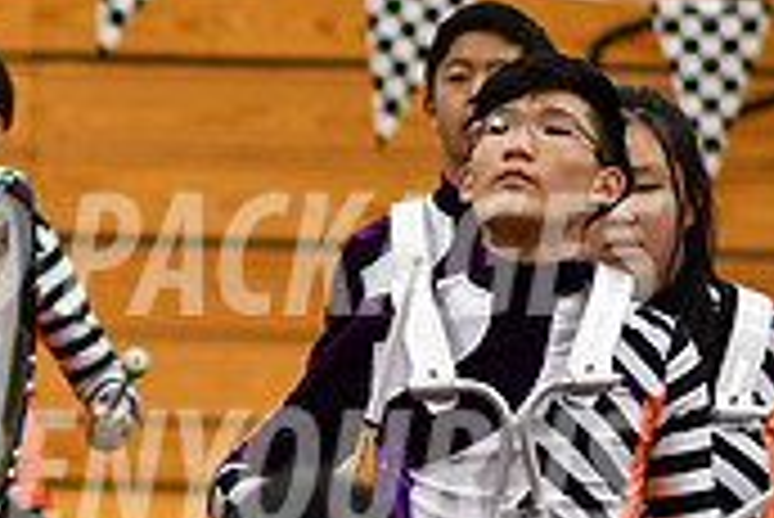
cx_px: -450
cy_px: 453
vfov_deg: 3.2
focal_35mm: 430
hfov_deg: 4.8
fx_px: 9246
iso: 1250
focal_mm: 85
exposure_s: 1/320
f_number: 1.8
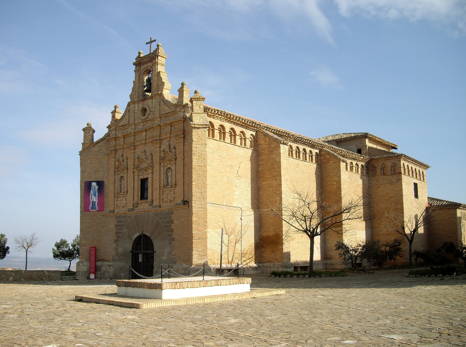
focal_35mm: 38
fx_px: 510
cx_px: 233
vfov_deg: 37.6
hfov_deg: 49.1
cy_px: 174
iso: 50
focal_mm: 7.9
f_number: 2.8
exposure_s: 1/800
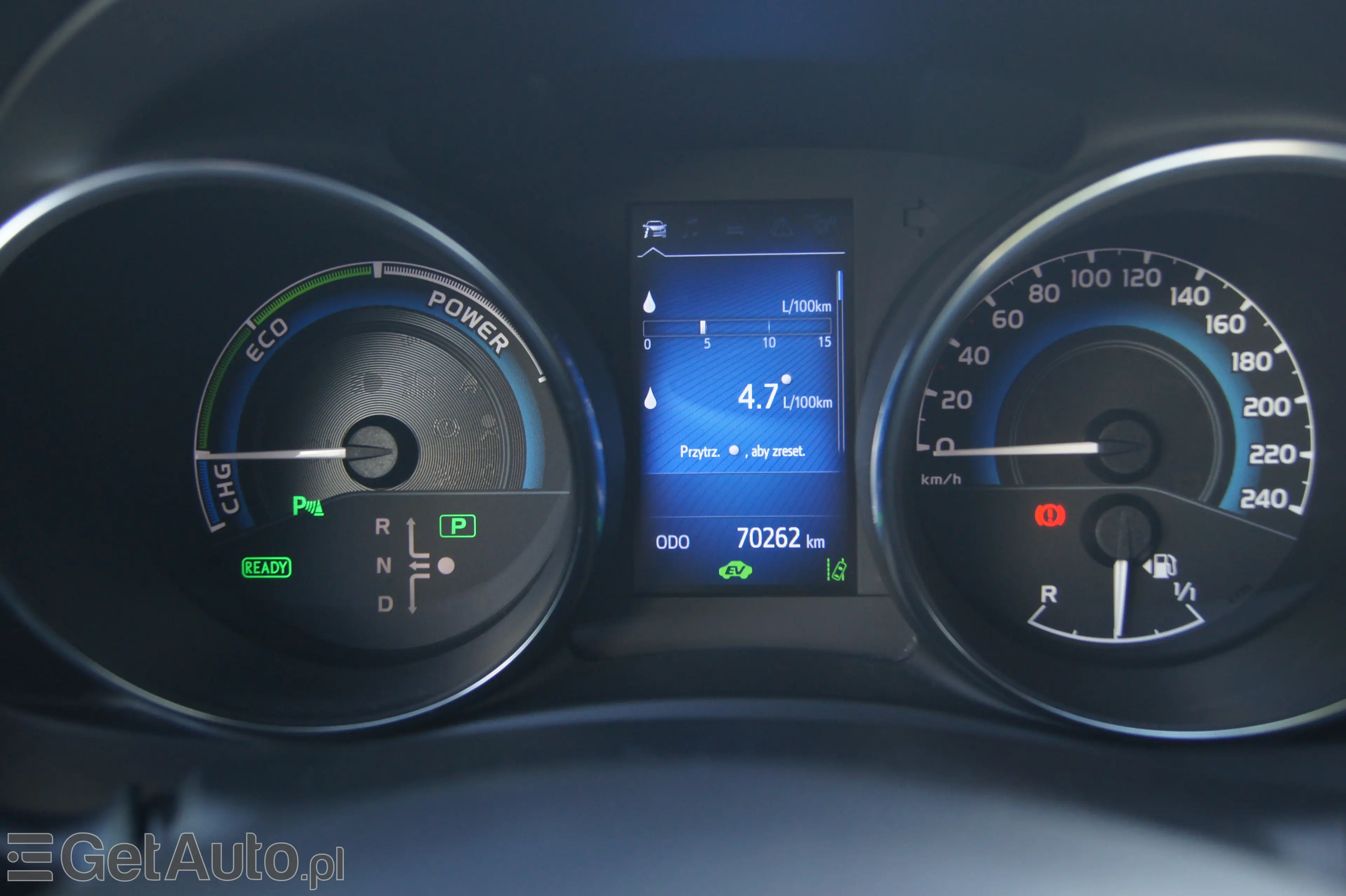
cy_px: 448
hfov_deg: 46.4
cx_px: 673
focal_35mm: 42
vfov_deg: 31.9
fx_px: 1569
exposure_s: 1/50
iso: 500
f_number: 4.5
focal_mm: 28
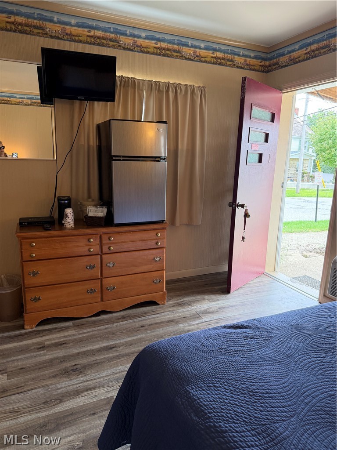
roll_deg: -1.7
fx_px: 312
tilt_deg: -12.0
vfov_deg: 71.6
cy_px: 225
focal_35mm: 24
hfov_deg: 56.8
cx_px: 168
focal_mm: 6.76
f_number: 1.78
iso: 250
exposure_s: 1/120
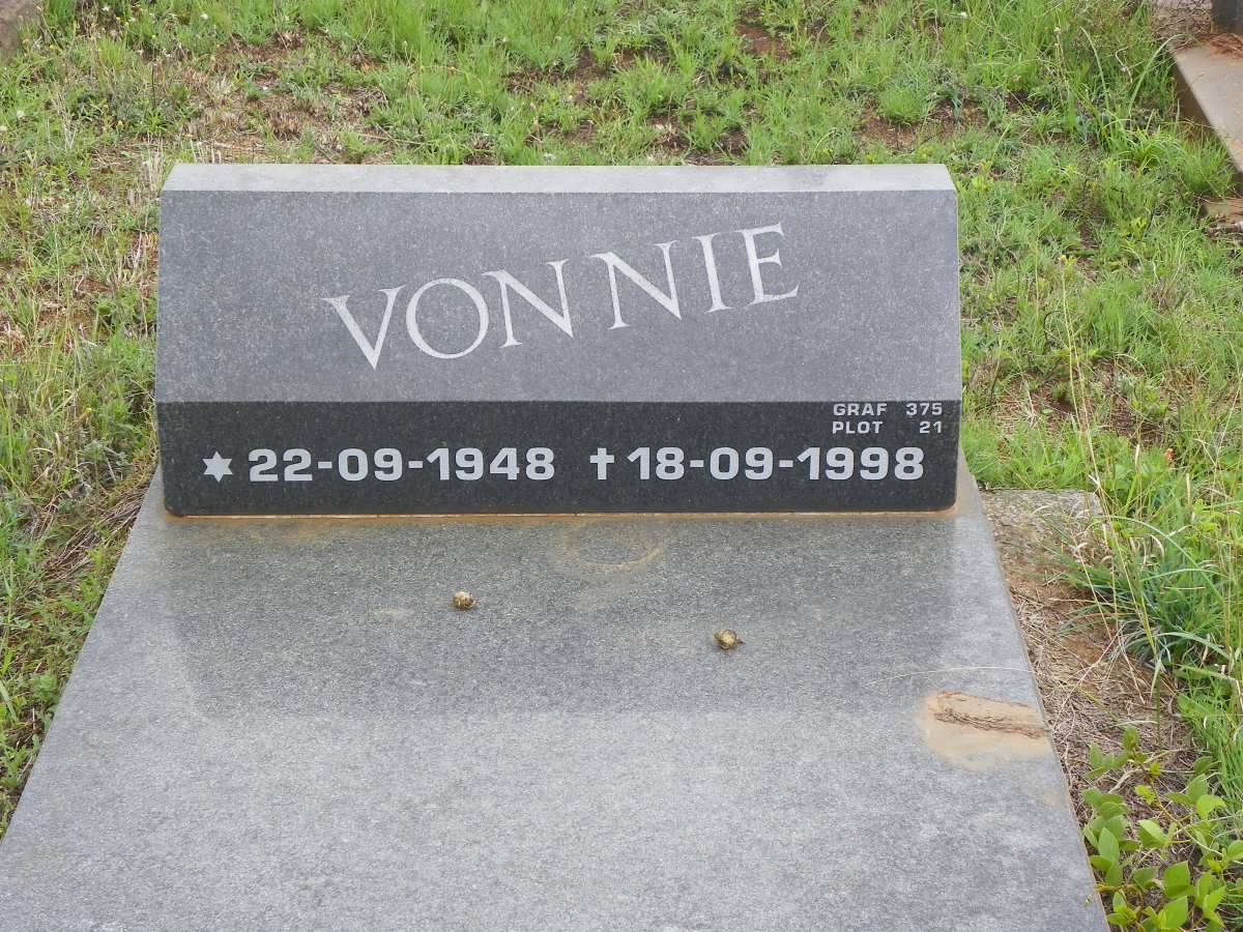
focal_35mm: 71
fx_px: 2549
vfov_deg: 20.7
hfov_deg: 27.4
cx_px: 622
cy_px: 466
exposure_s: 1/160
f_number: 3.5
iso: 64
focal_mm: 12.6
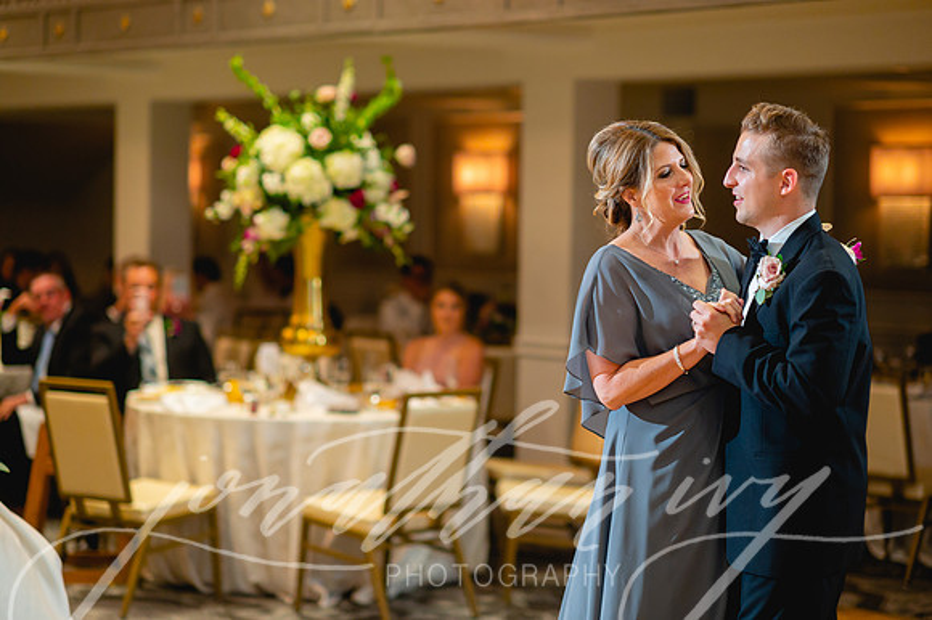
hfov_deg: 23.9
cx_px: 466
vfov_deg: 16.1
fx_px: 2199
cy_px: 310
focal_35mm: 85
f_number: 2
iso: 2000
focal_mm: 85
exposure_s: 1/80
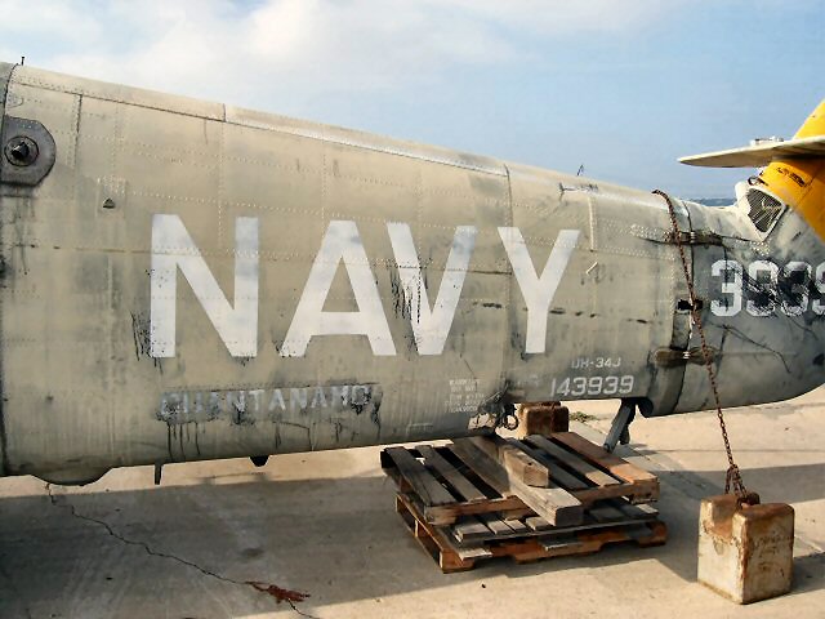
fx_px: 810
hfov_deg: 54.0
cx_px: 412
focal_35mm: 34
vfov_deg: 41.8
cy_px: 310
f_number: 5.6
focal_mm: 5.6
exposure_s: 1/500
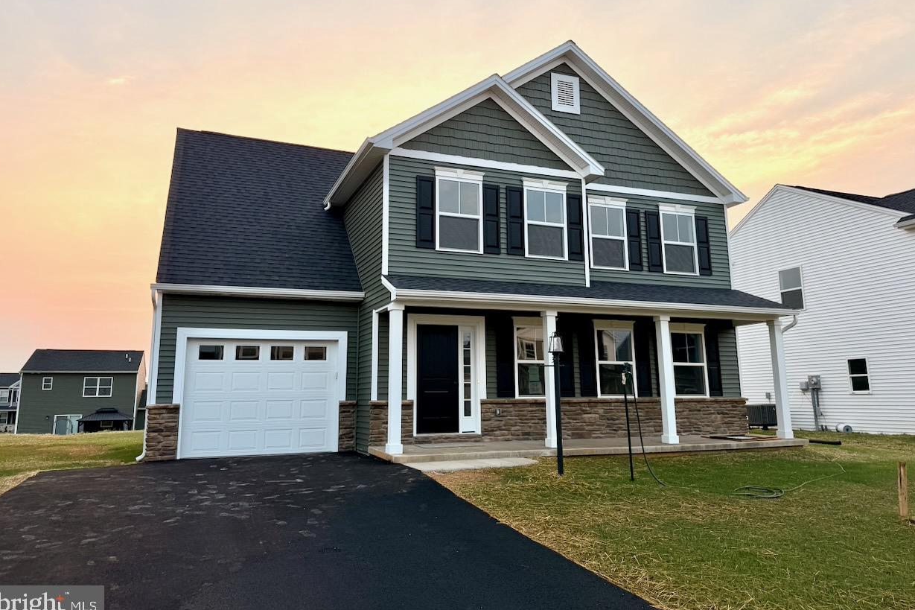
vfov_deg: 49.4
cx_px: 465
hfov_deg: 69.4
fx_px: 661
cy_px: 266
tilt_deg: +10.0
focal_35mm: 26
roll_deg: +0.5
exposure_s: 1/256
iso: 64
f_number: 1.78
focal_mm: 6.76
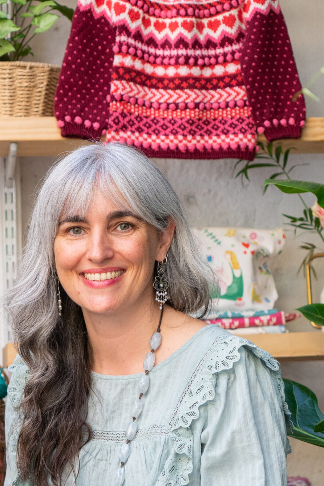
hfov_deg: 10.4
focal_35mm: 132
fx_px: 1782
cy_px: 356
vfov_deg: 15.5
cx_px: 84
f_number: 2.8
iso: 800
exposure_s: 1/125
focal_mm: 46
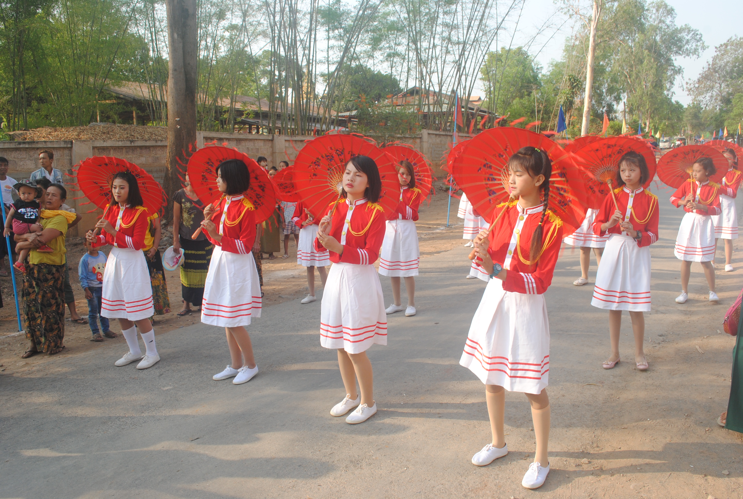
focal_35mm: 30
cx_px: 372
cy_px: 250
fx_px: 620
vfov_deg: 43.8
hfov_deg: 61.8
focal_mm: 20
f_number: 8
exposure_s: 1/125
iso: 200
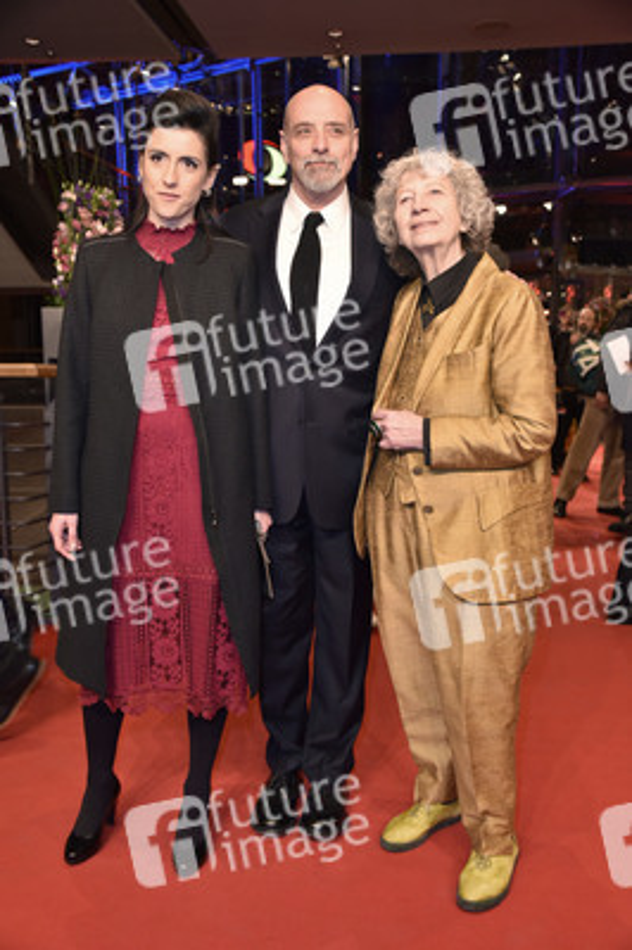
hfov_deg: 36.8
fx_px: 950
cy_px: 475
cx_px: 316
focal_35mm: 36
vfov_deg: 53.2
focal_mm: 36
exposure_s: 1/125
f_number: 5
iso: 1250
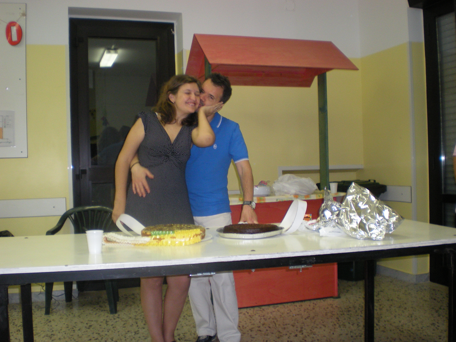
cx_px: 230
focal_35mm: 39
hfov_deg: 47.9
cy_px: 168
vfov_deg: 36.8
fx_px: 514
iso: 180
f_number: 3.1
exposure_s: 1/30
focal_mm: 6.3
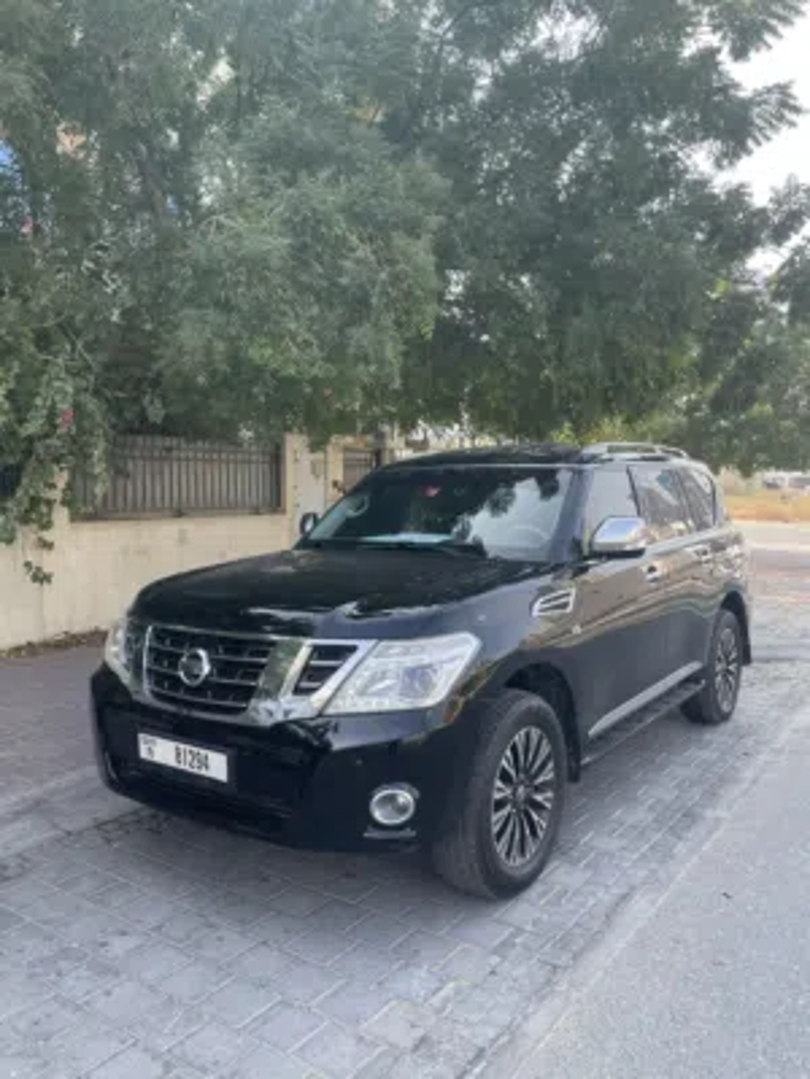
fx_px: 811
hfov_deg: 53.1
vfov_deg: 67.3
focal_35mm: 26
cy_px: 540
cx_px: 405
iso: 32
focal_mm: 4.2
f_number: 1.6
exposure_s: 1/506
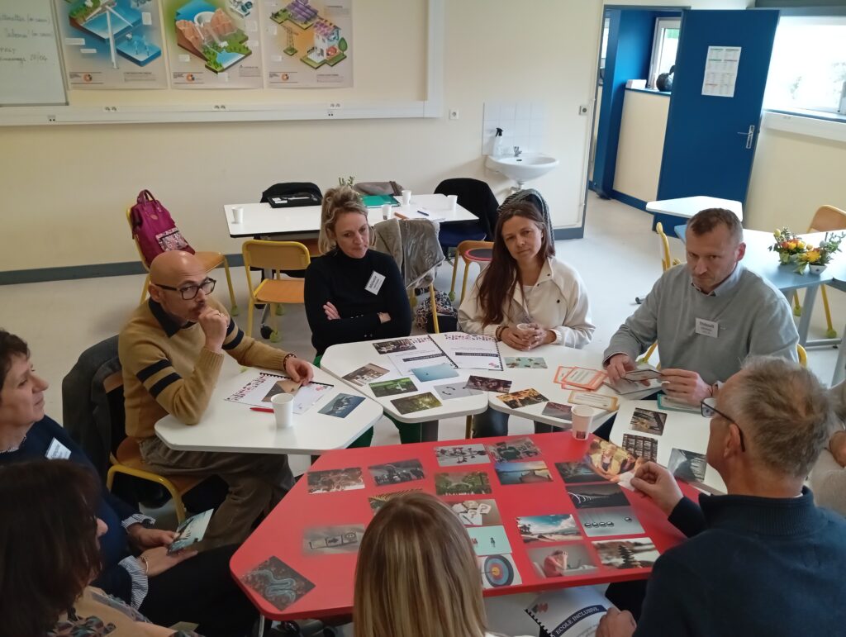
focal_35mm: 28
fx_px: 685
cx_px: 423
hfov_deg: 63.4
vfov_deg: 49.9
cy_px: 318
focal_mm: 4.25
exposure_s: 1/50
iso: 185
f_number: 1.8
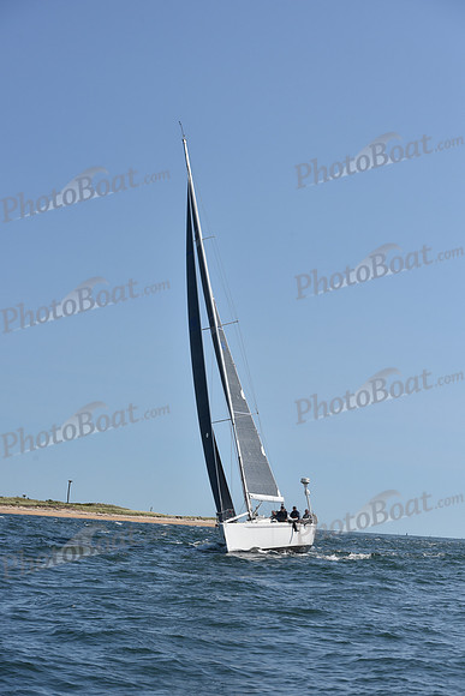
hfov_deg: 19.5
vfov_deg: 28.8
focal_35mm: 70
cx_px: 232
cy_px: 348
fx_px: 1355
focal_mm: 70
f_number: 8
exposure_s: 1/1600
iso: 250
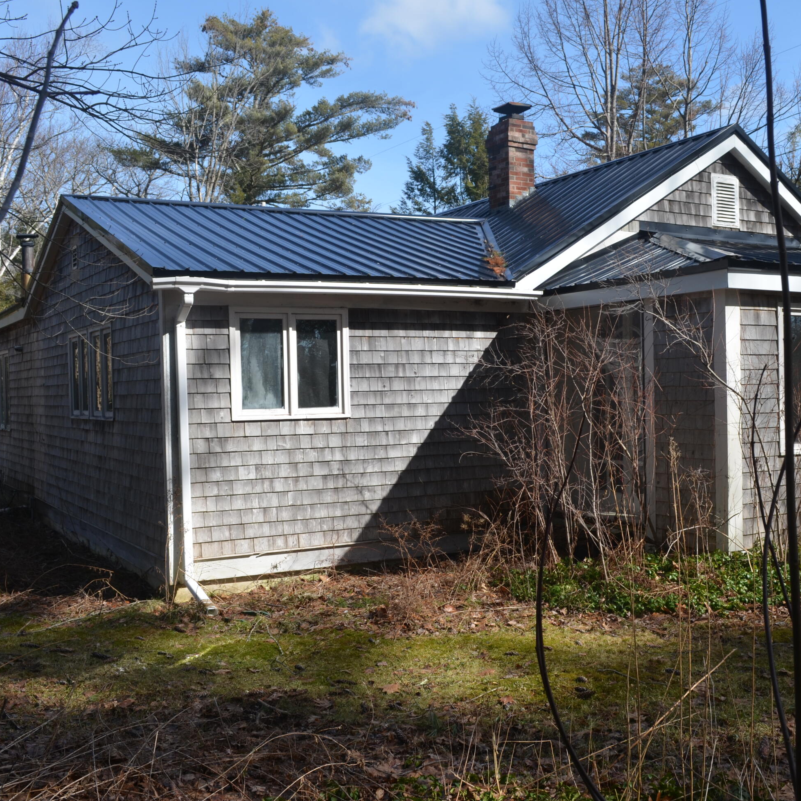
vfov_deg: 42.8
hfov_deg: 42.7
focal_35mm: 39
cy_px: 399
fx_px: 1021
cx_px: 471
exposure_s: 1/250
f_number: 8
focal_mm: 20
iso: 160
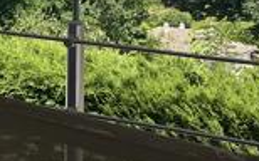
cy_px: -25
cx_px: -336
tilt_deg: -6.5
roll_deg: +2.6
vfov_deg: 9.1
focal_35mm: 143
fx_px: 1009
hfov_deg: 12.1
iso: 50
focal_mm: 5.1
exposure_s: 1/1923
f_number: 1.6
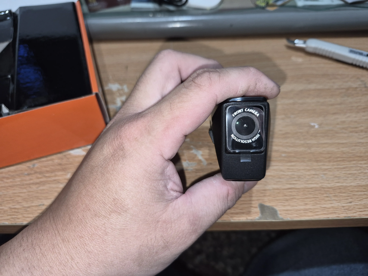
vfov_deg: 58.9
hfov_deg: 73.9
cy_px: 138
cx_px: 184
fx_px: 245
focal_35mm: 23
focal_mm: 5.4
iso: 125
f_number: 1.8
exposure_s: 1/60
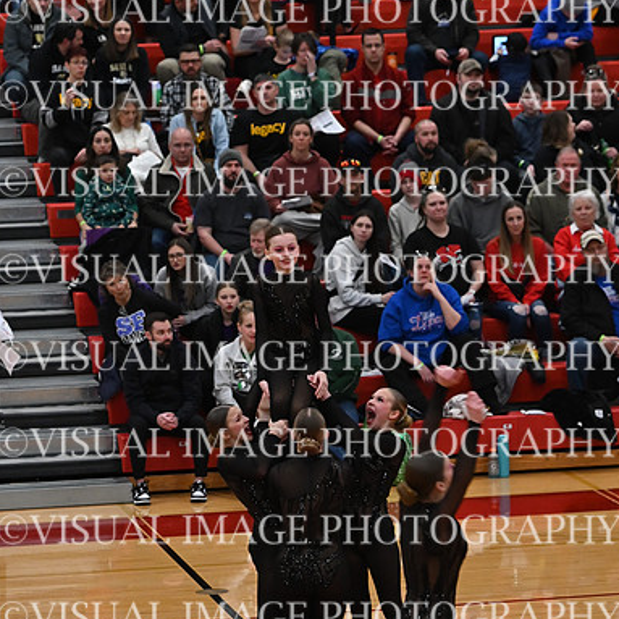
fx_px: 4087
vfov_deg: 8.7
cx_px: 310
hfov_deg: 8.7
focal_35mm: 202
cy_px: 399
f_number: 4
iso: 3200
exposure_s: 1/400
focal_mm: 105
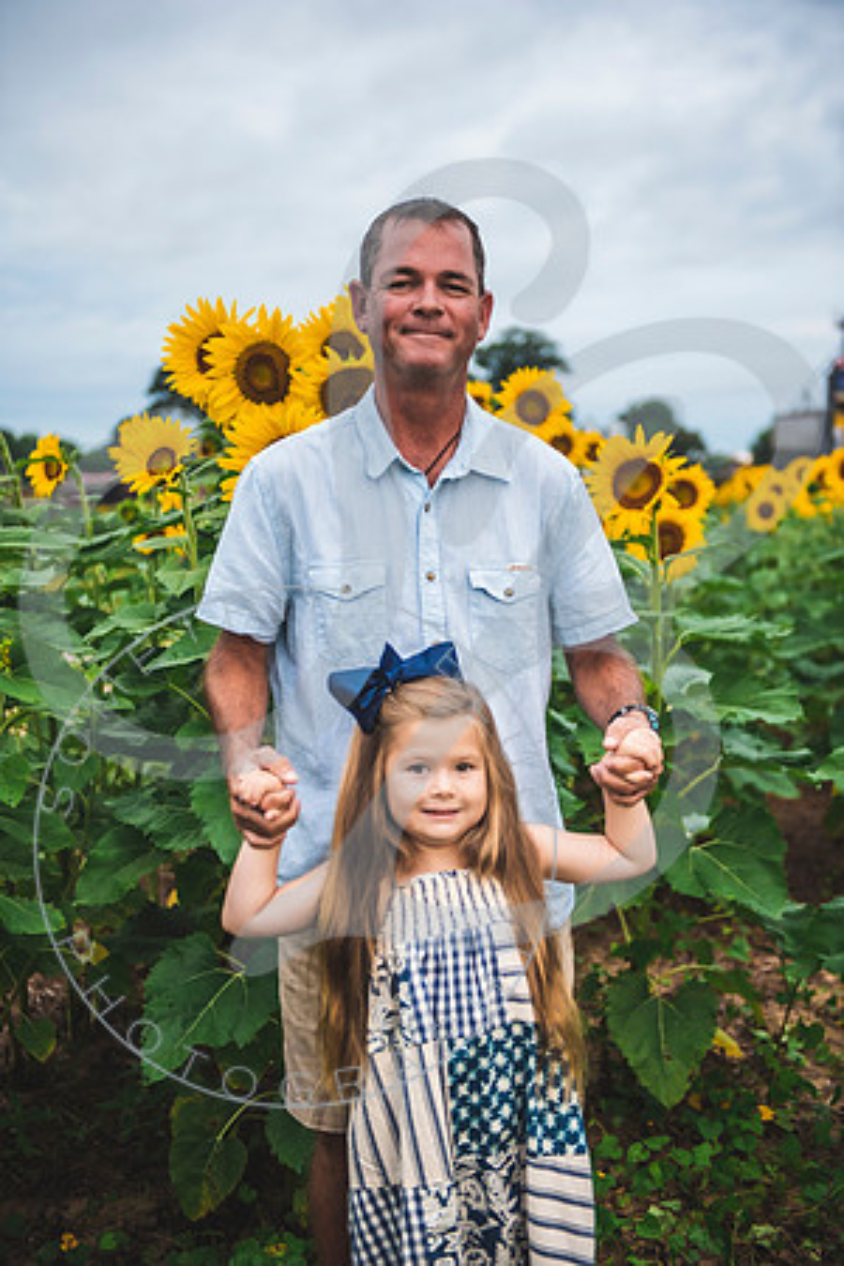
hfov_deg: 27.0
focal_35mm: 50
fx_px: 1758
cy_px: 633
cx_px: 422
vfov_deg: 39.6
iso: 200
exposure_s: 1/250
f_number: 2.8
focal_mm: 50
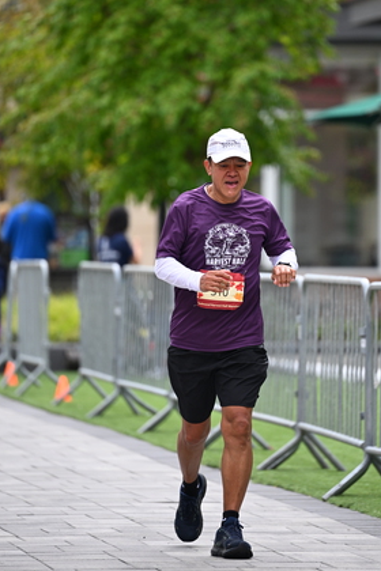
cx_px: 248
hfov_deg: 5.2
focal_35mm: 262
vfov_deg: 7.9
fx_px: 4159
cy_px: 215
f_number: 2.8
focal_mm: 200
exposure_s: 1/2000
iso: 640
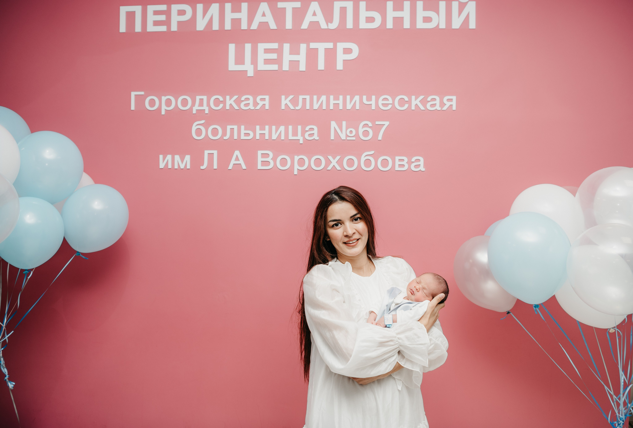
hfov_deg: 67.5
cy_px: 216
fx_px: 474
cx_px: 326
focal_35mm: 27
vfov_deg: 48.6
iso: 200
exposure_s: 1/160
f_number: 4
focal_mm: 26
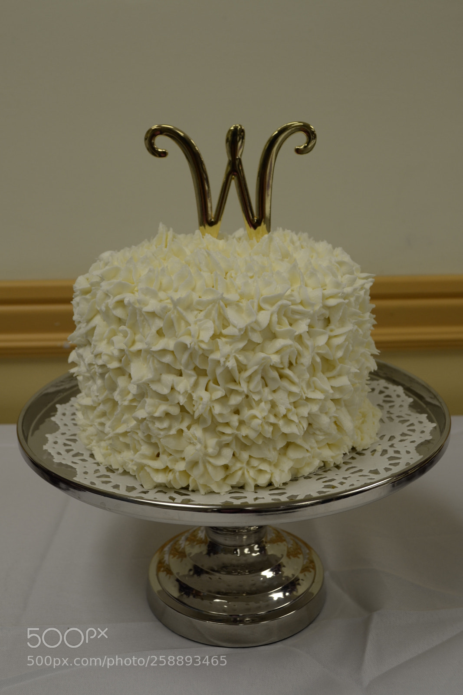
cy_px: 348
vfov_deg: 49.5
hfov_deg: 34.2
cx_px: 232
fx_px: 752
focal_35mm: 39
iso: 100
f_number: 5.6
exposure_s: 1/25
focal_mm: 26
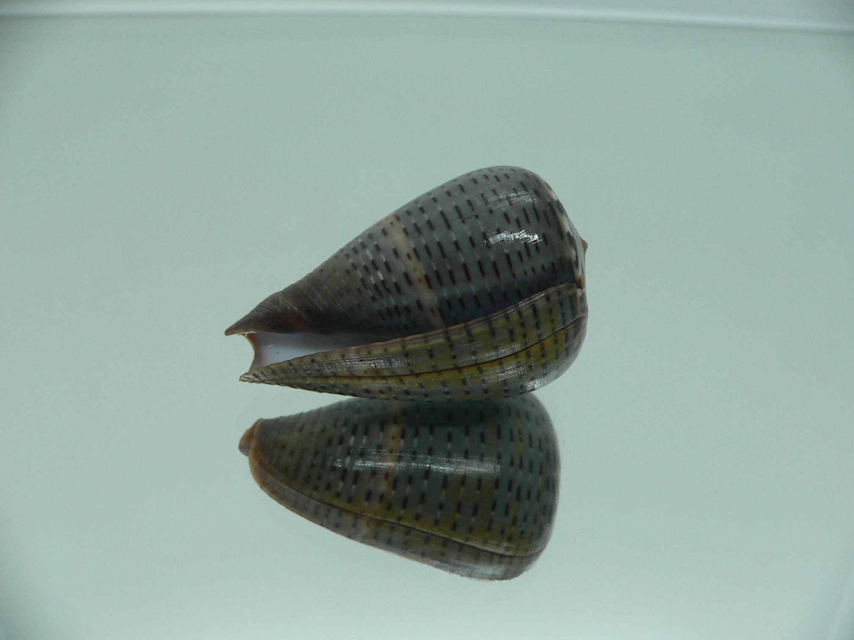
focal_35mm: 35
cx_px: 427
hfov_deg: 52.6
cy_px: 320
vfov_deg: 40.7
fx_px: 863
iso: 100
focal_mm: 4.6
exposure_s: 1/60
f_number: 2.8
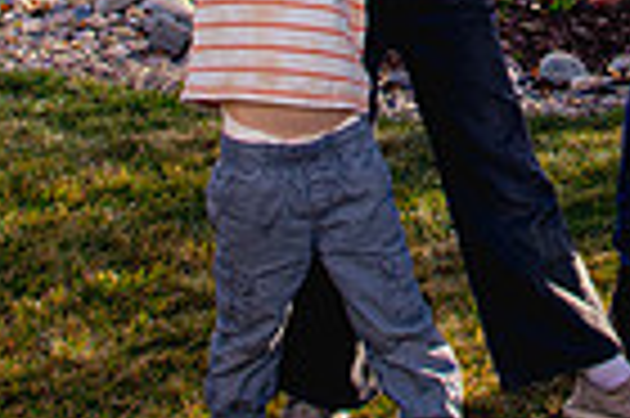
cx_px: 603
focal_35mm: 148
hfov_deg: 13.7
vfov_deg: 8.9
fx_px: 2587
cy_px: -285
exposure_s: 1/320
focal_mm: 24
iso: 500
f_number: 8
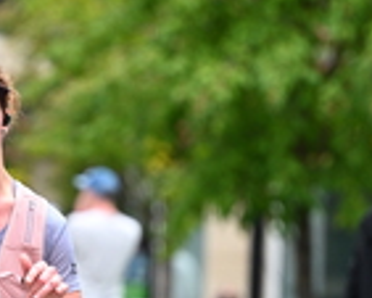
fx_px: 6049
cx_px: -22
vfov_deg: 2.8
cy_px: 185
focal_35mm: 549
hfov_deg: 3.5
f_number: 2.8
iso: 640
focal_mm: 150
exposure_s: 1/2000
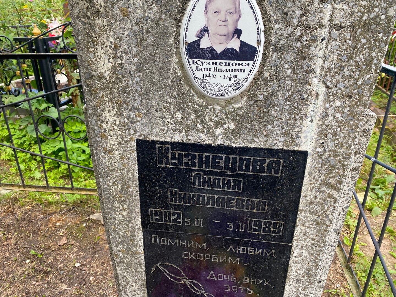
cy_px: 148
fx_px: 297
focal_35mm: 26
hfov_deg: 67.3
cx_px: 198
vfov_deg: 53.1
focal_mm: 4.25
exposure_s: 1/123
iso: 32
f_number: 1.8
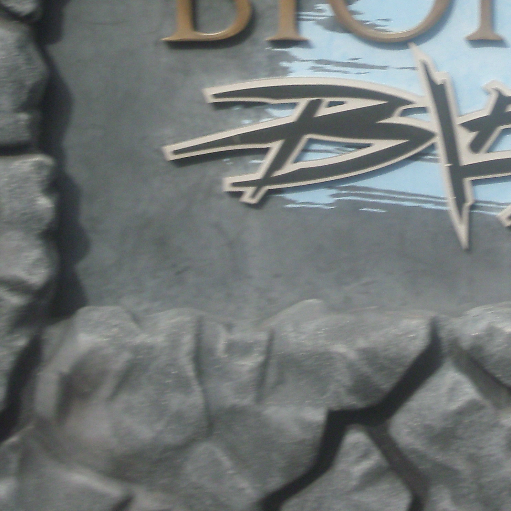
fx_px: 2388
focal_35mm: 143
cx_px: 529
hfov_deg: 12.1
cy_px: 62
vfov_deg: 12.1
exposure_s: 1/63
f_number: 10.6
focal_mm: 11.2
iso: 125
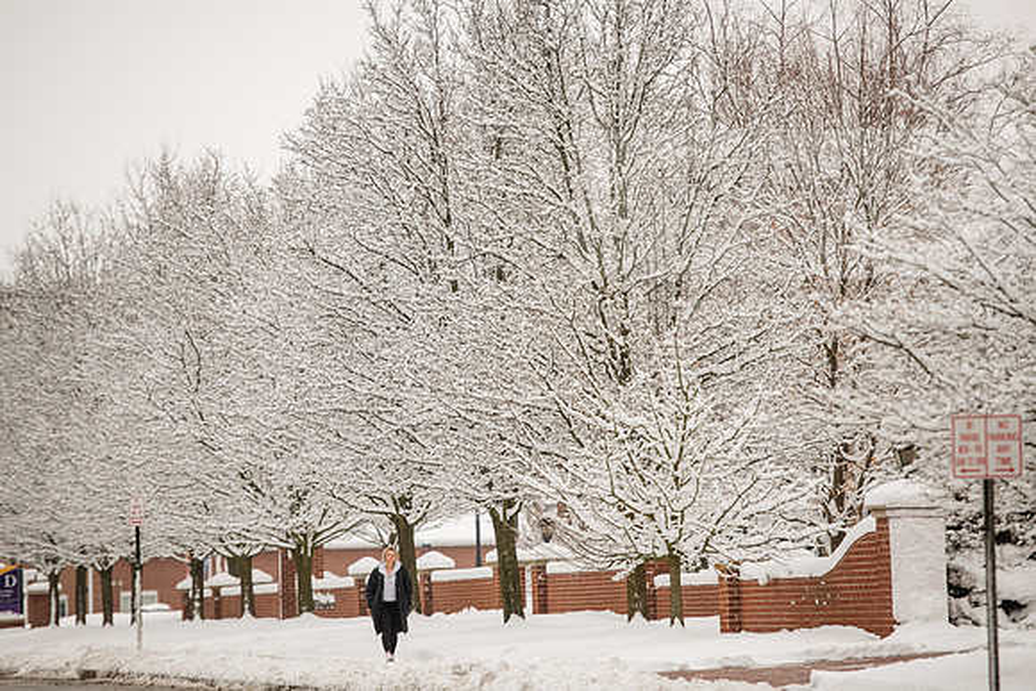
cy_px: 346
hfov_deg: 11.4
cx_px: 518
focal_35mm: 180
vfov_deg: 7.6
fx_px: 5181
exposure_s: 1/400
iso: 125
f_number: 3.5
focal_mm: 180
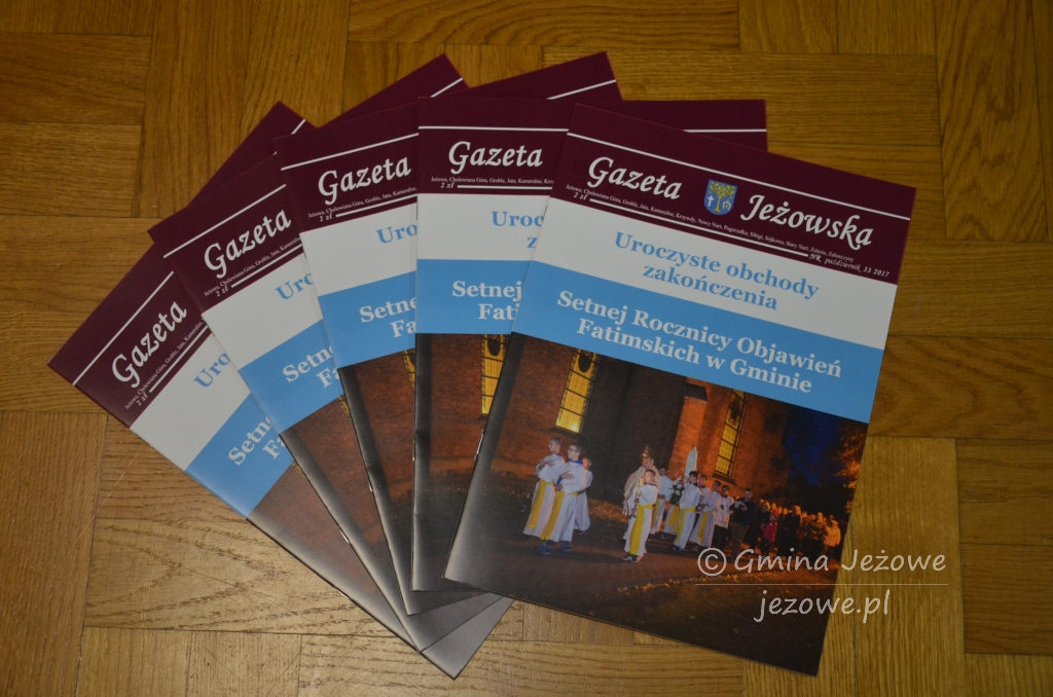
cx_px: 526
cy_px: 348
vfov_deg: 26.4
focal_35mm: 51
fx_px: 1489
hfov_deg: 39.0
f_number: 4.2
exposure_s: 1/50
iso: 800
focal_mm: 34
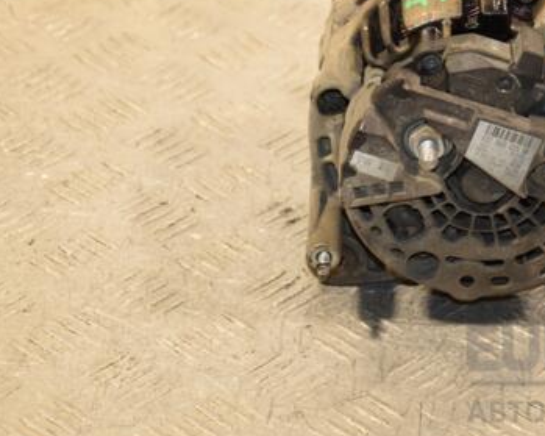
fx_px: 2419
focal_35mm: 150
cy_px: 139
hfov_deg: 12.8
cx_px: 437
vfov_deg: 10.3
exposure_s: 1/125
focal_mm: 62
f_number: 5.3
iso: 800
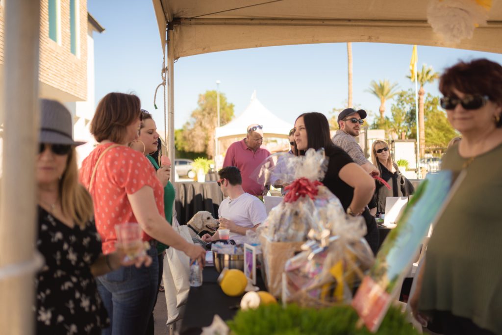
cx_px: 251
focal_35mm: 35
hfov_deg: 54.4
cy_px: 168
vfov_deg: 37.9
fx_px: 488
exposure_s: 1/8000
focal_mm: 35
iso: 160
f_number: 1.6
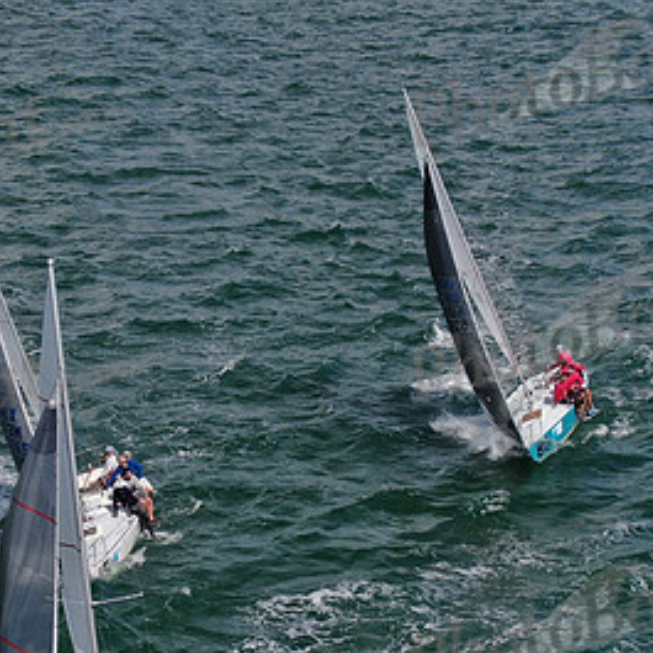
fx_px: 1985
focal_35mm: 93
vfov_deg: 18.5
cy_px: 514
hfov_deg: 18.7
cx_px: 266
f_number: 3.8
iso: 100
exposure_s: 1/1250
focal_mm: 8.6
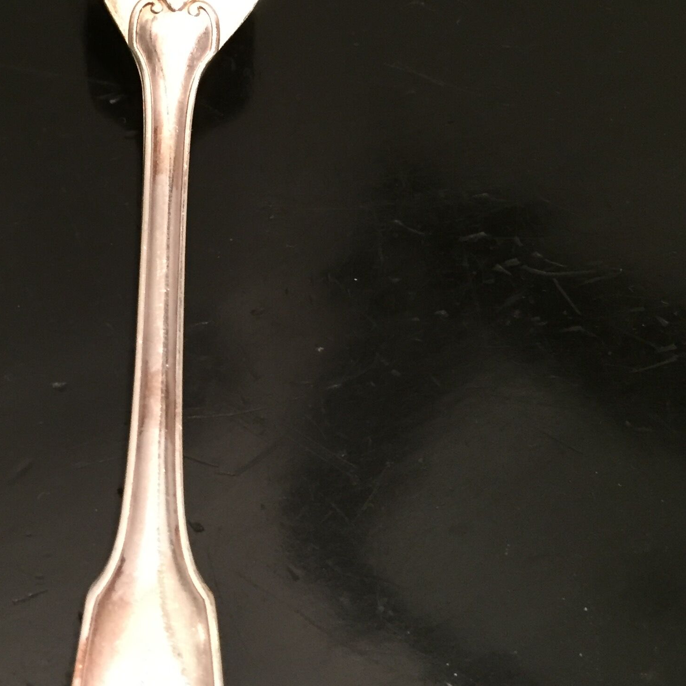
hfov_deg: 29.7
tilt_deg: -60.7
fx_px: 1278
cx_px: 189
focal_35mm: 57
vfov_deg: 30.0
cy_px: 344
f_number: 2.2
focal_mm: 4.15
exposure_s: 1/17
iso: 250
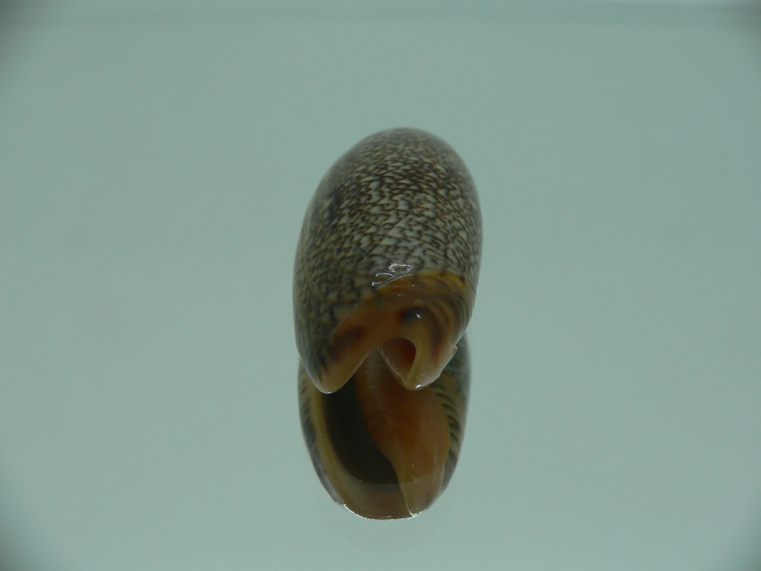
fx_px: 769
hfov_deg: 52.6
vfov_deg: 40.7
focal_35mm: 35
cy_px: 286
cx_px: 380
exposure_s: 1/60
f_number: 2.8
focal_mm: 4.6
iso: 80
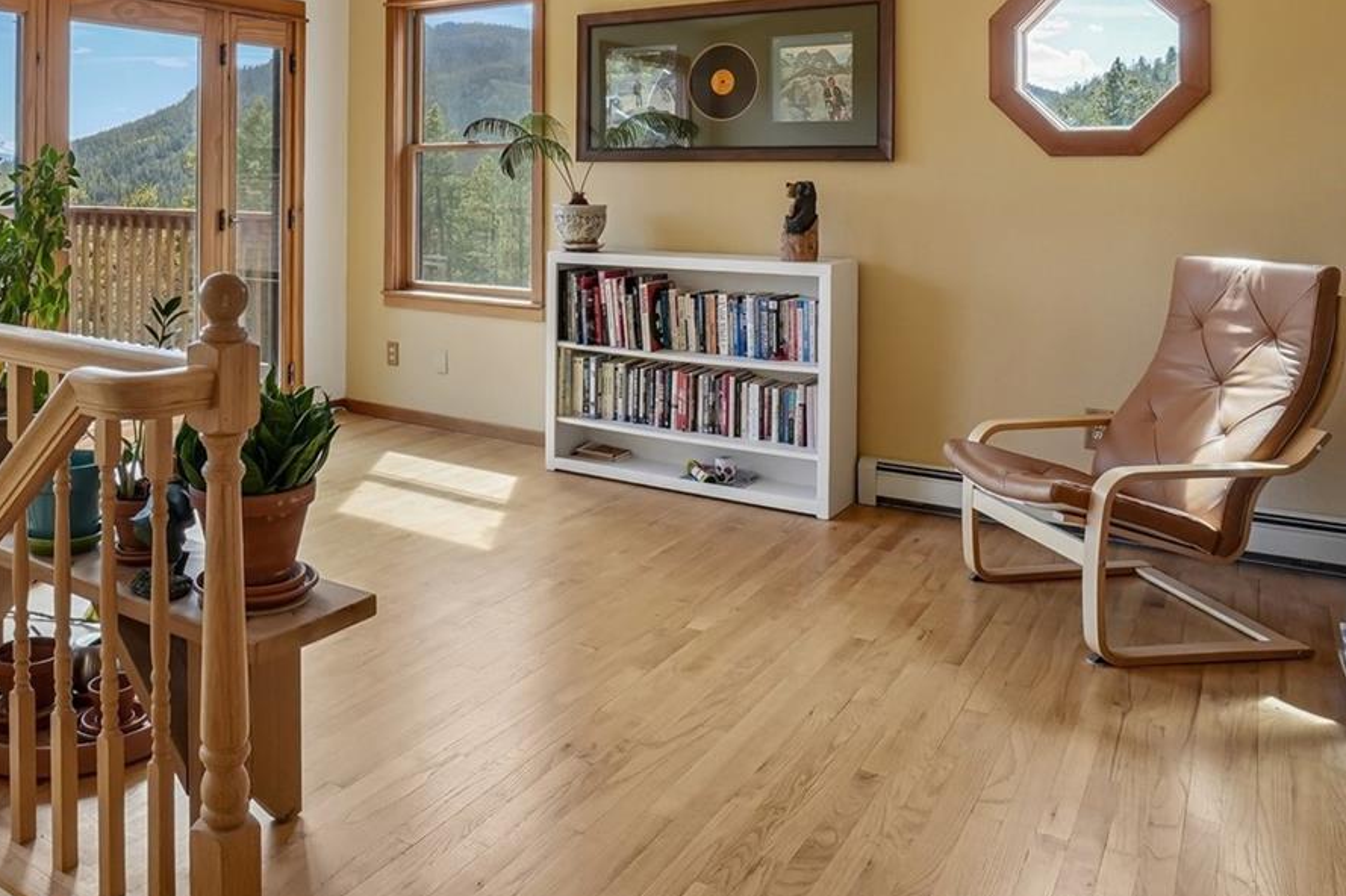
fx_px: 1009
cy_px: 200
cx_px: 547
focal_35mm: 27
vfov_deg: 45.8
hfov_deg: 66.8
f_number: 8
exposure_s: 1/80
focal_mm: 10
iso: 400
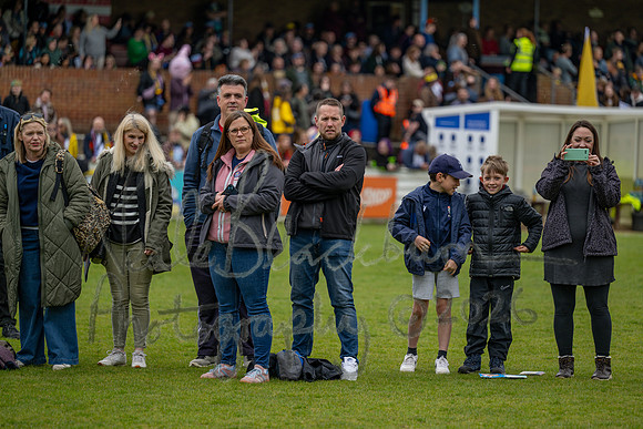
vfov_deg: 8.1
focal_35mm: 169
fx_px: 3023
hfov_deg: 12.1
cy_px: 202
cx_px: 340
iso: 125
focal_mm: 160
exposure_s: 1/1250
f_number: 2.8
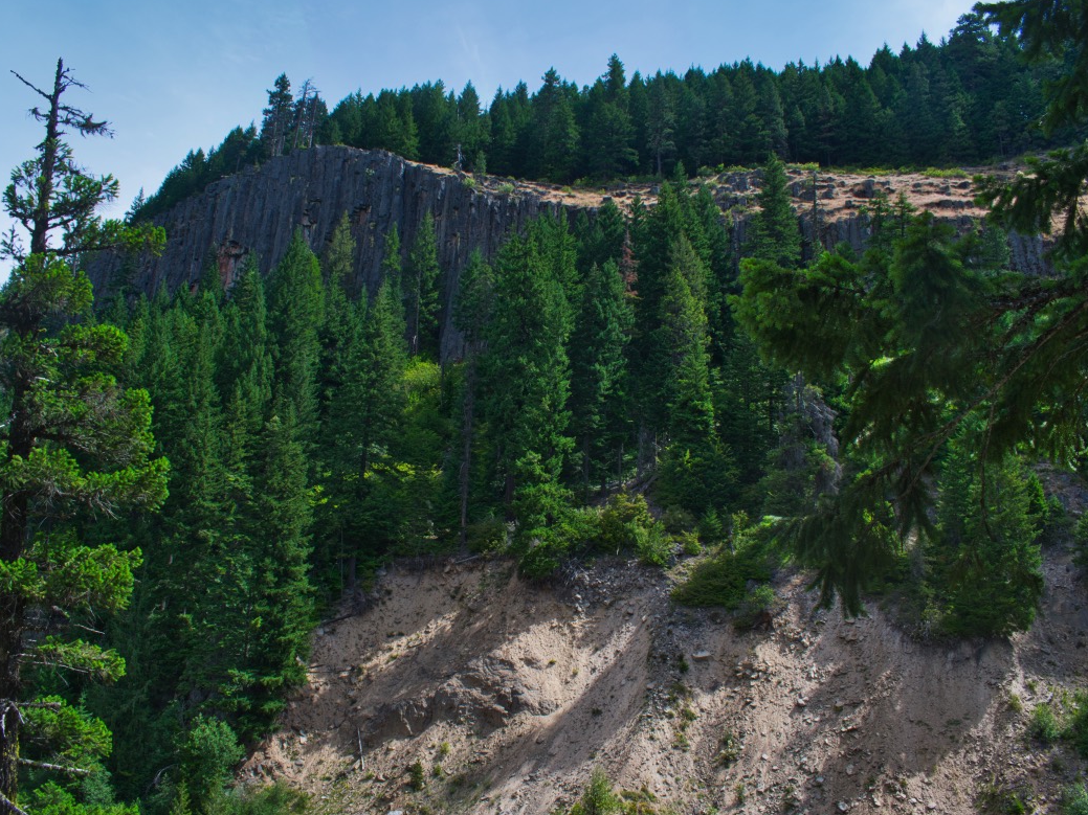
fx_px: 943
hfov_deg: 59.9
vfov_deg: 46.8
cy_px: 414
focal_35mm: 30
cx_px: 513
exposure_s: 1/320
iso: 400
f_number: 10
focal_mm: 18
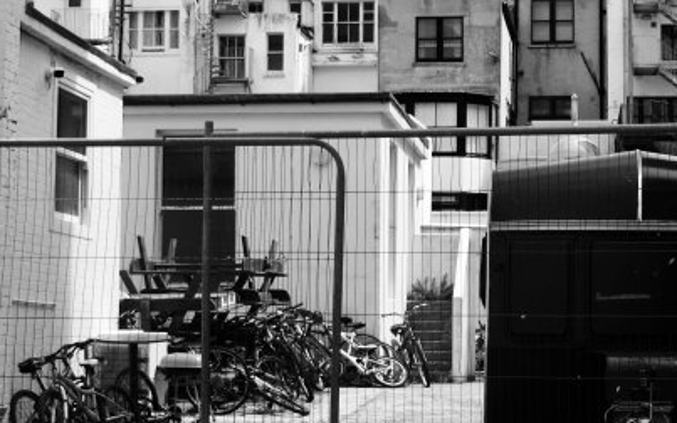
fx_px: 1199
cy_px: 178
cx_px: 465
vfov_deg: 20.0
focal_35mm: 65
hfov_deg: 31.2
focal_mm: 28
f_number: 10
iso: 100
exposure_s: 1/50
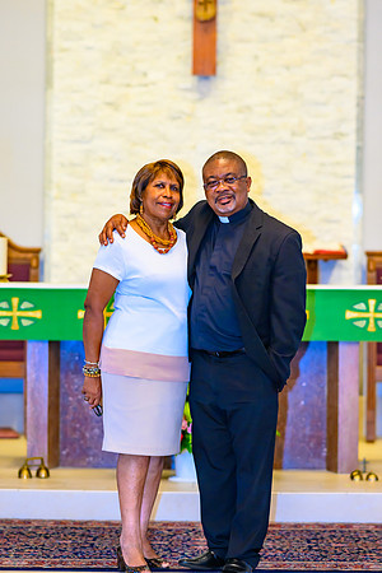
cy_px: 286
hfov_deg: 8.7
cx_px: 191
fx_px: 2499
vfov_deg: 13.1
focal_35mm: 157
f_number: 2
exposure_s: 1/80
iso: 360
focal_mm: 105
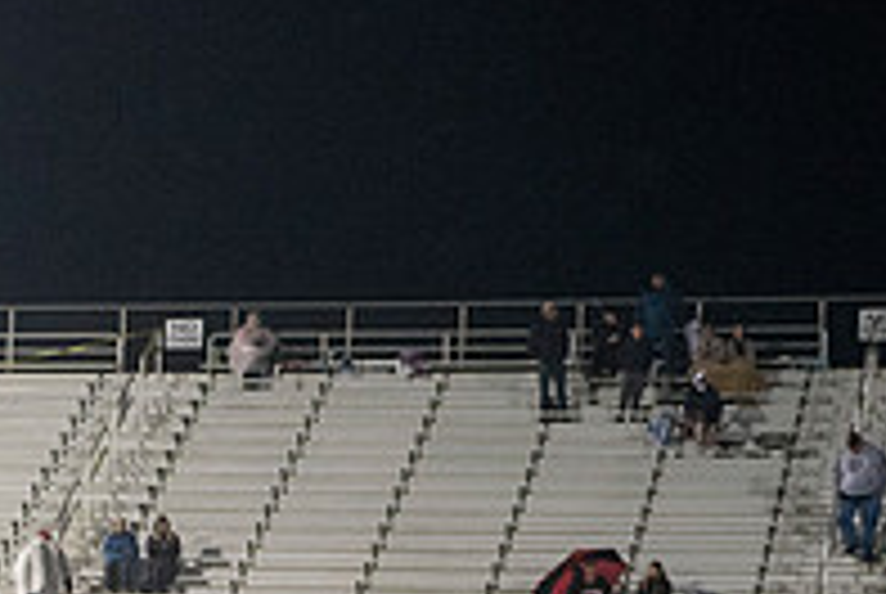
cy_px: 776
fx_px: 5077
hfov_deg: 9.8
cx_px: -328
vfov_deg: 6.6
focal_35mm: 206
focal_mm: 70
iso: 5000
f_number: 5.6
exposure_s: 1/200
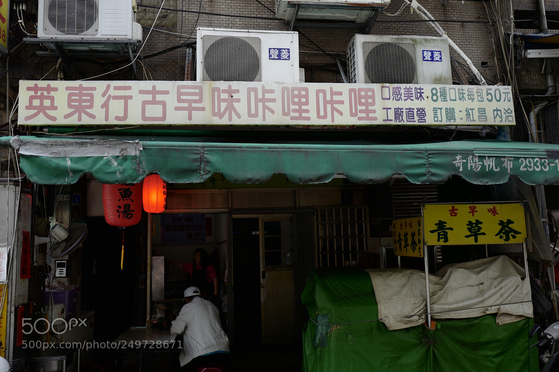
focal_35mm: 28
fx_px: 435
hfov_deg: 65.5
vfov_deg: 46.4
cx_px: 280
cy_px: 186
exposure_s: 1/1000
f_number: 1.7
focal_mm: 28
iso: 100
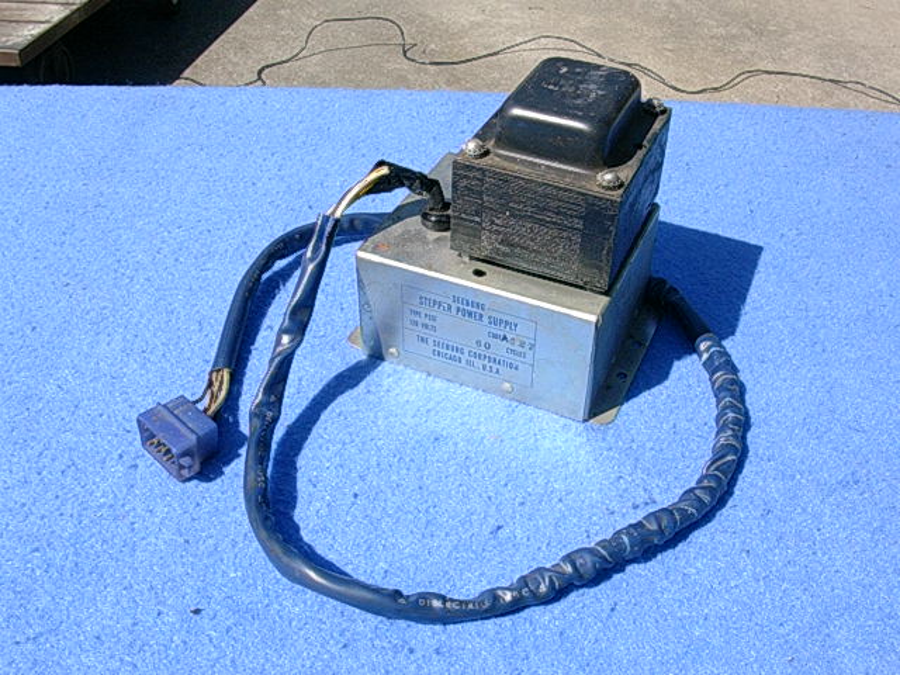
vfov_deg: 38.7
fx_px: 962
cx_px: 450
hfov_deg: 50.1
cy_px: 338
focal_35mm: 37
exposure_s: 1/430
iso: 70
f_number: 5.4
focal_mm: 5.6
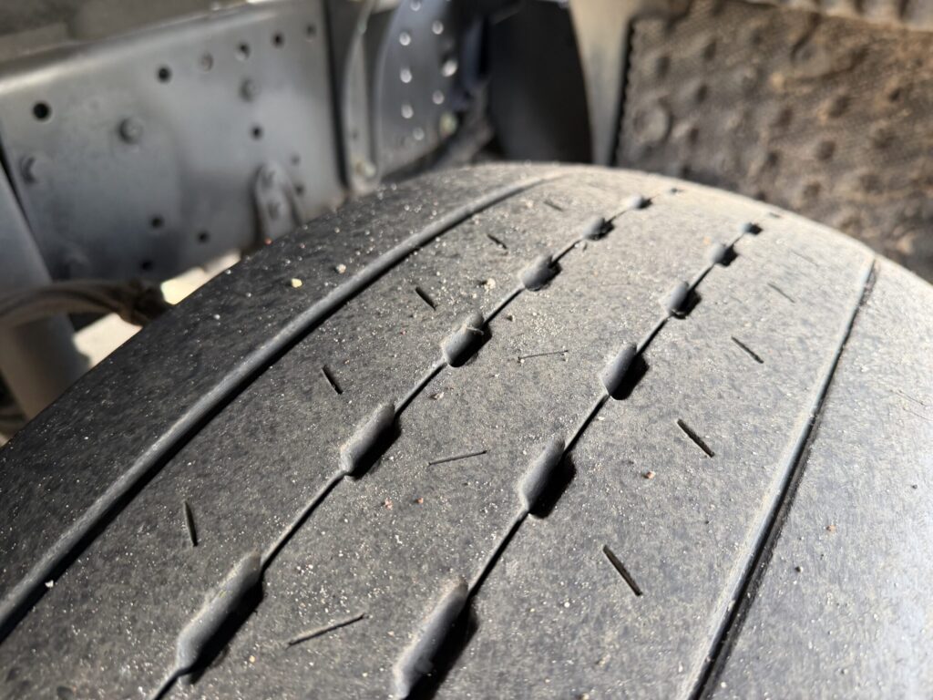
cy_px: 350
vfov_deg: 56.8
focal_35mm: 24
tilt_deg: -38.1
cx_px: 466
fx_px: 647
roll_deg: -1.9
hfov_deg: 71.6
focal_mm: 6.76
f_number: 1.78
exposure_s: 1/121
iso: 200
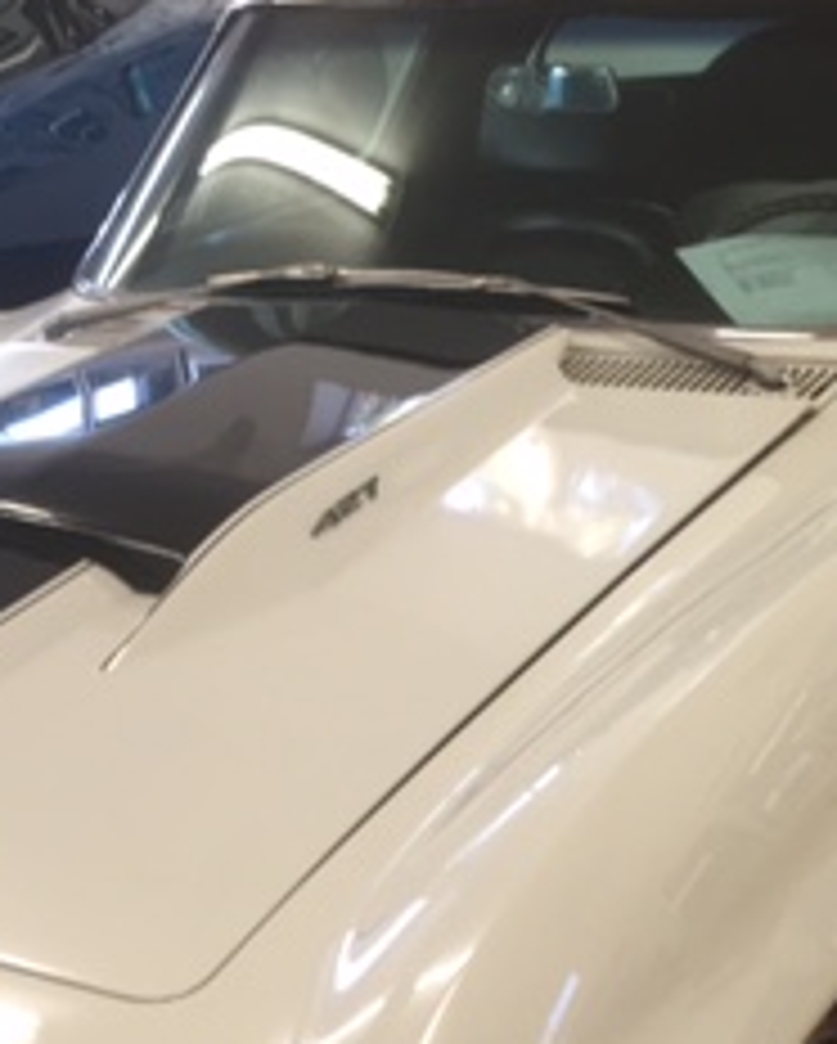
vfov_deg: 24.1
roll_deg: +3.3
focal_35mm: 78
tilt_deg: -20.3
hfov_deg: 19.5
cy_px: 810
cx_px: 189
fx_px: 2412
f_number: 2.2
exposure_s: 1/30
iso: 80
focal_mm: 4.15
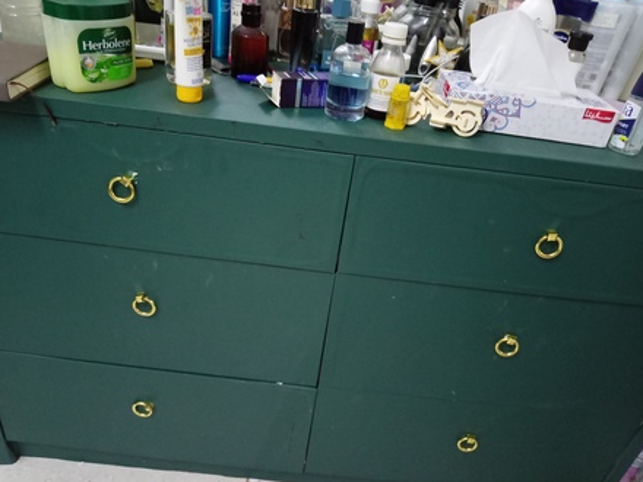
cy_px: 236
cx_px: 314
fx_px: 483
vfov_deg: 53.1
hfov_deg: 67.3
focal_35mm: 26
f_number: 1.8
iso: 1599
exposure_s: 1/15
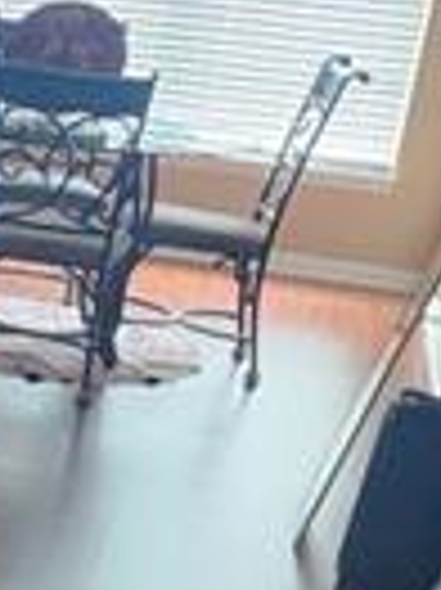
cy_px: 378
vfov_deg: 14.6
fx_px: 2297
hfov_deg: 9.2
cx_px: -783
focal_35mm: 135
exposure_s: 1/120
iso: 1000
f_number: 1.8
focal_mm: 5.4
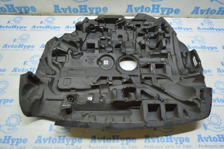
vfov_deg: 47.8
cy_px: 74
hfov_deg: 67.4
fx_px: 168
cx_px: 112
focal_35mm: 27
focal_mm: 18
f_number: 3.5
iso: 400
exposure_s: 1/40
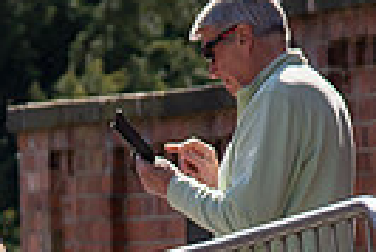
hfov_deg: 3.6
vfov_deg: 2.4
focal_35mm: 563
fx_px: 5887
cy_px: 507
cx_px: -123
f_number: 3.5
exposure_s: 1/1000
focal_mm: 70
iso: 100
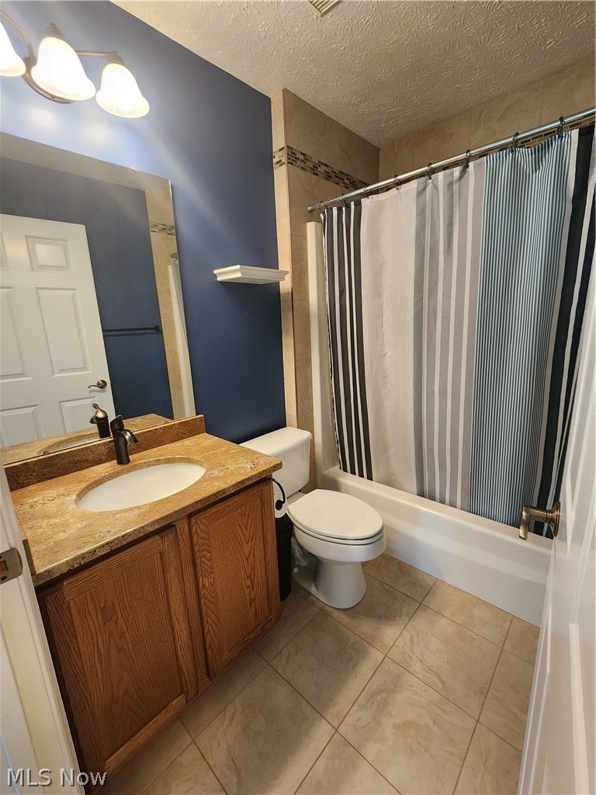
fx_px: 298
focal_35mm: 13
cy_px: 398
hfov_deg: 89.9
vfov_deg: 106.2
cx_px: 298
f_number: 2.2
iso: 320
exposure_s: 1/60
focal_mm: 2.2
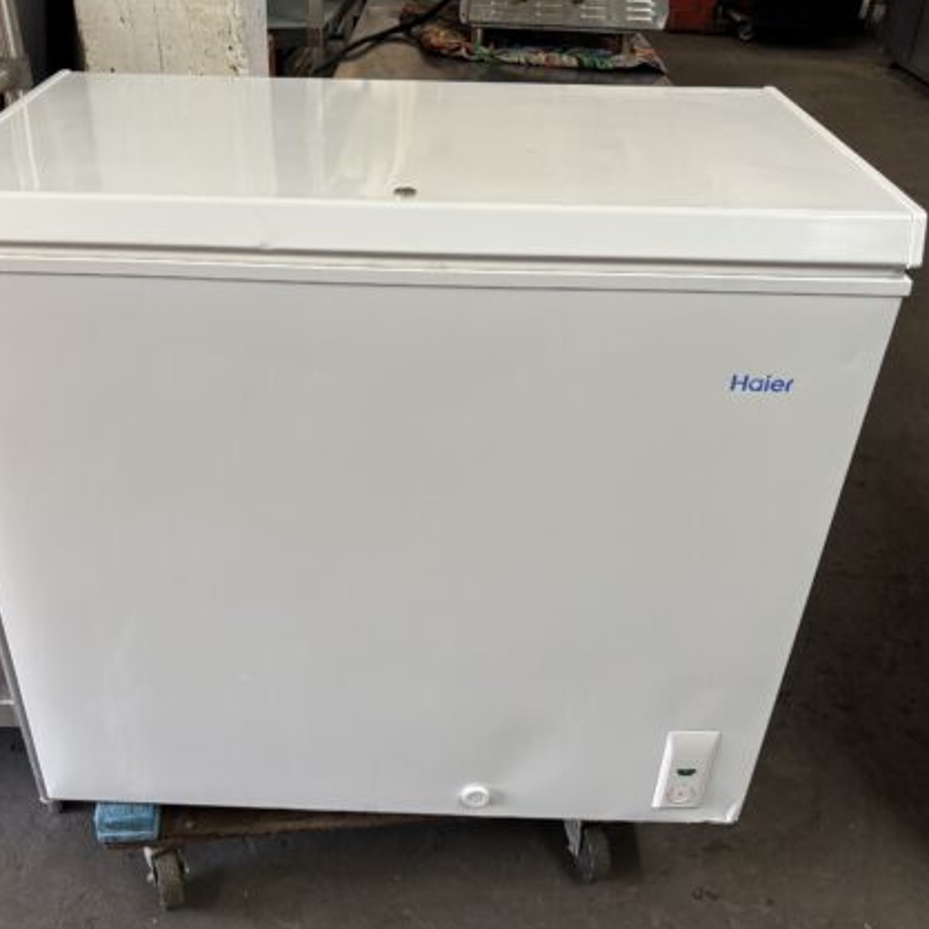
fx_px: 1002
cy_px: 478
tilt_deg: -32.9
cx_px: 393
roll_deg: +0.0
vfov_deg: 49.7
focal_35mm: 33
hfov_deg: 49.6
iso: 160
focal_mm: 5.96
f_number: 1.6
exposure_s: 1/60
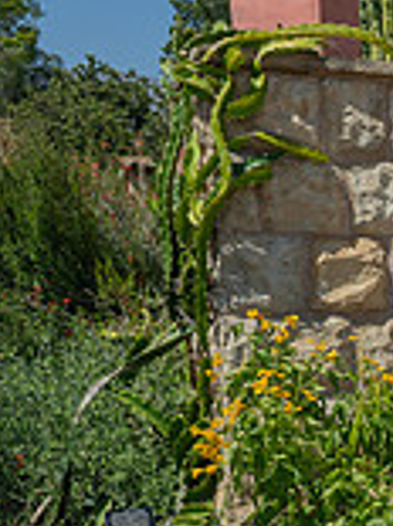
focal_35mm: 92
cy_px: 402
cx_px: 962
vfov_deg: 21.1
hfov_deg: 12.4
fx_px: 1395
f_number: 16
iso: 200
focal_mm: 25.5
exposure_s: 1/200
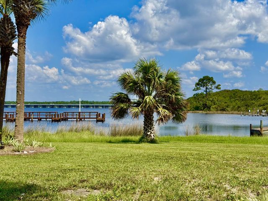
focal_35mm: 48
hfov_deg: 39.7
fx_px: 372
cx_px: 134
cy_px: 100
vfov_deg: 30.3
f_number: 1.78
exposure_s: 1/6536
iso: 64
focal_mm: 6.76
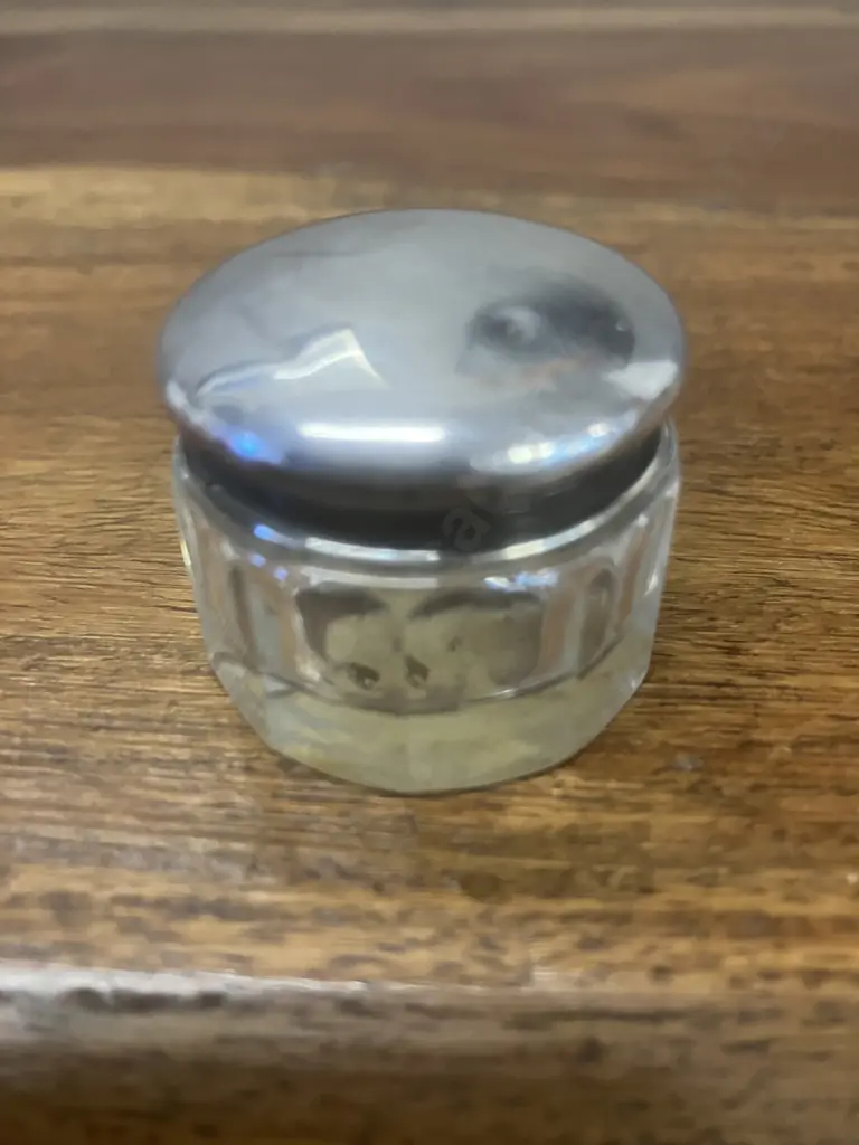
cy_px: 572
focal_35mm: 28
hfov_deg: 49.7
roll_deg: +0.7
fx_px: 926
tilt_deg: -39.1
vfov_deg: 63.4
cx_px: 430
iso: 250
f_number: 1.8
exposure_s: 1/50
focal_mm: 3.99
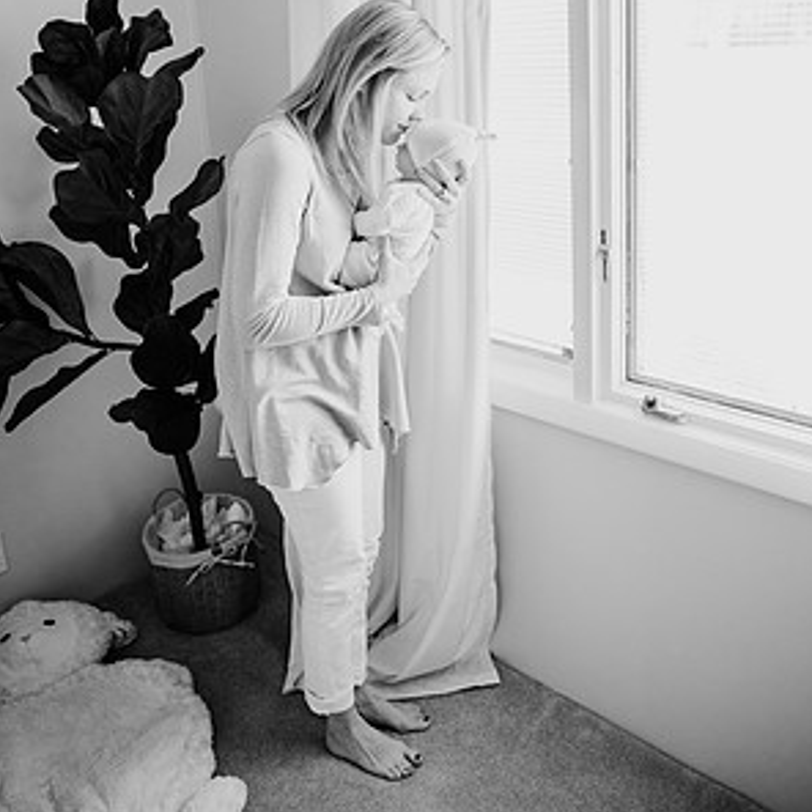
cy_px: 228
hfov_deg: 52.5
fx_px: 823
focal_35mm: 31
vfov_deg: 50.9
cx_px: 406
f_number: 2.5
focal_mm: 24
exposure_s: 1/250
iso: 640
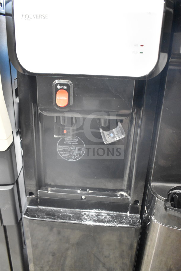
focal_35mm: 30
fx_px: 226
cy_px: 136
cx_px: 90
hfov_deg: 43.6
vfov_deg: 61.9
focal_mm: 20
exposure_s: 1/60
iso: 6400
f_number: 4
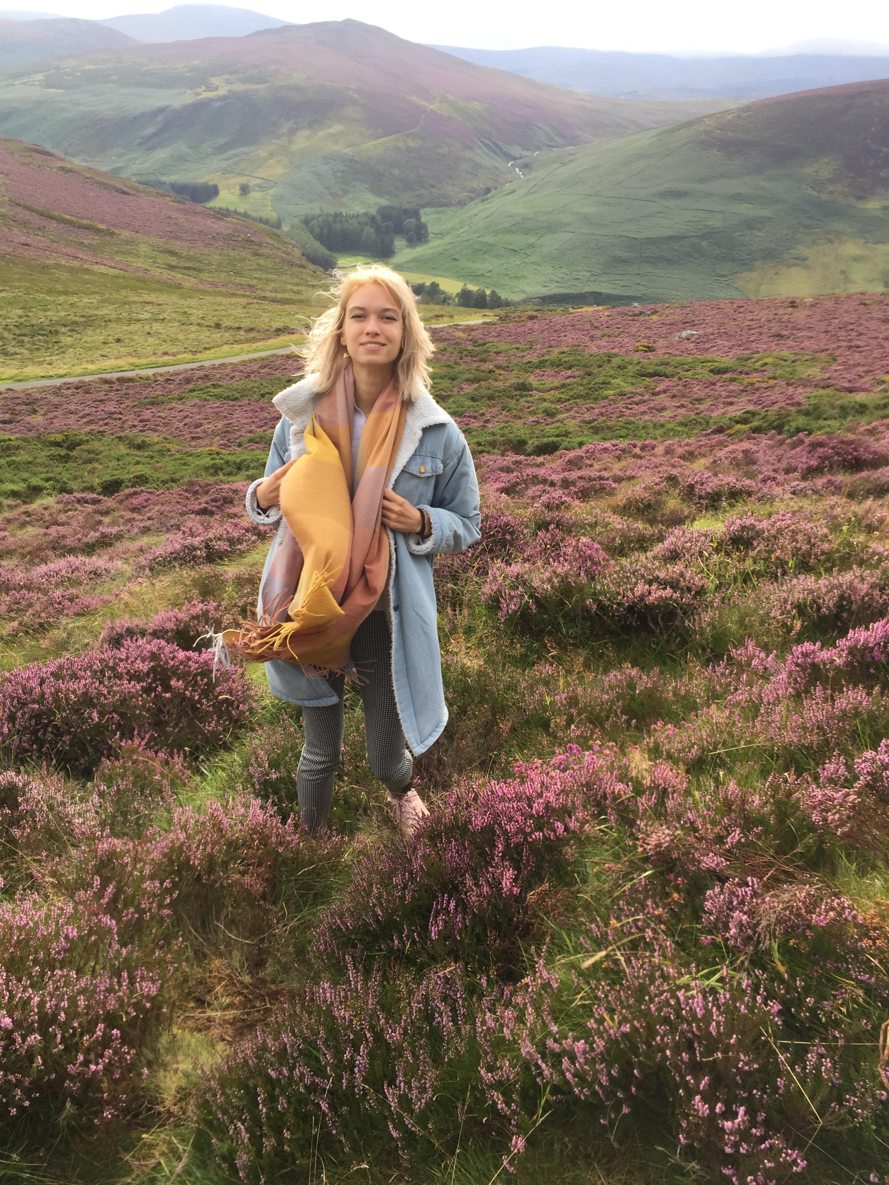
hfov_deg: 48.2
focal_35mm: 29
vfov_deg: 61.7
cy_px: 592
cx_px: 444
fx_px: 993
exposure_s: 1/520
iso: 32
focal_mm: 4.15
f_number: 2.2
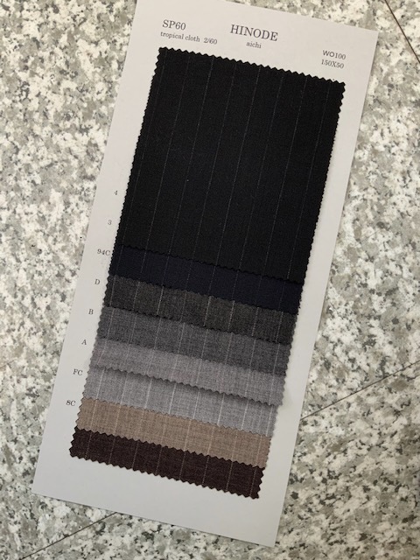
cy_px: 280
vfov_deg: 61.7
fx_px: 469
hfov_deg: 48.2
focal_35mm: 29
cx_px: 210
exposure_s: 1/60
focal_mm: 3
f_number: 1.8
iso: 100
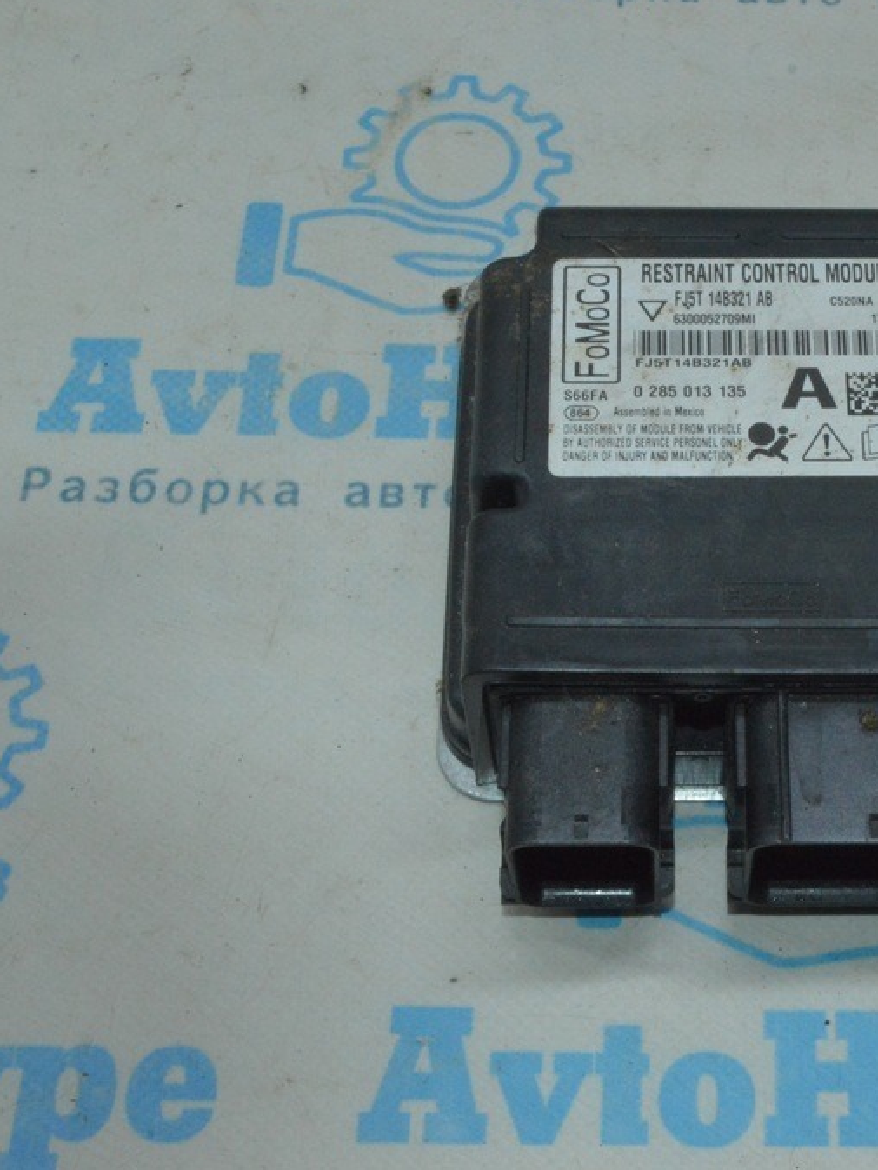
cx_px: 694
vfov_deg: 33.8
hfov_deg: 25.3
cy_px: 582
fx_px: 1927
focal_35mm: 57
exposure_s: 1/40
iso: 3200
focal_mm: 26
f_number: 25
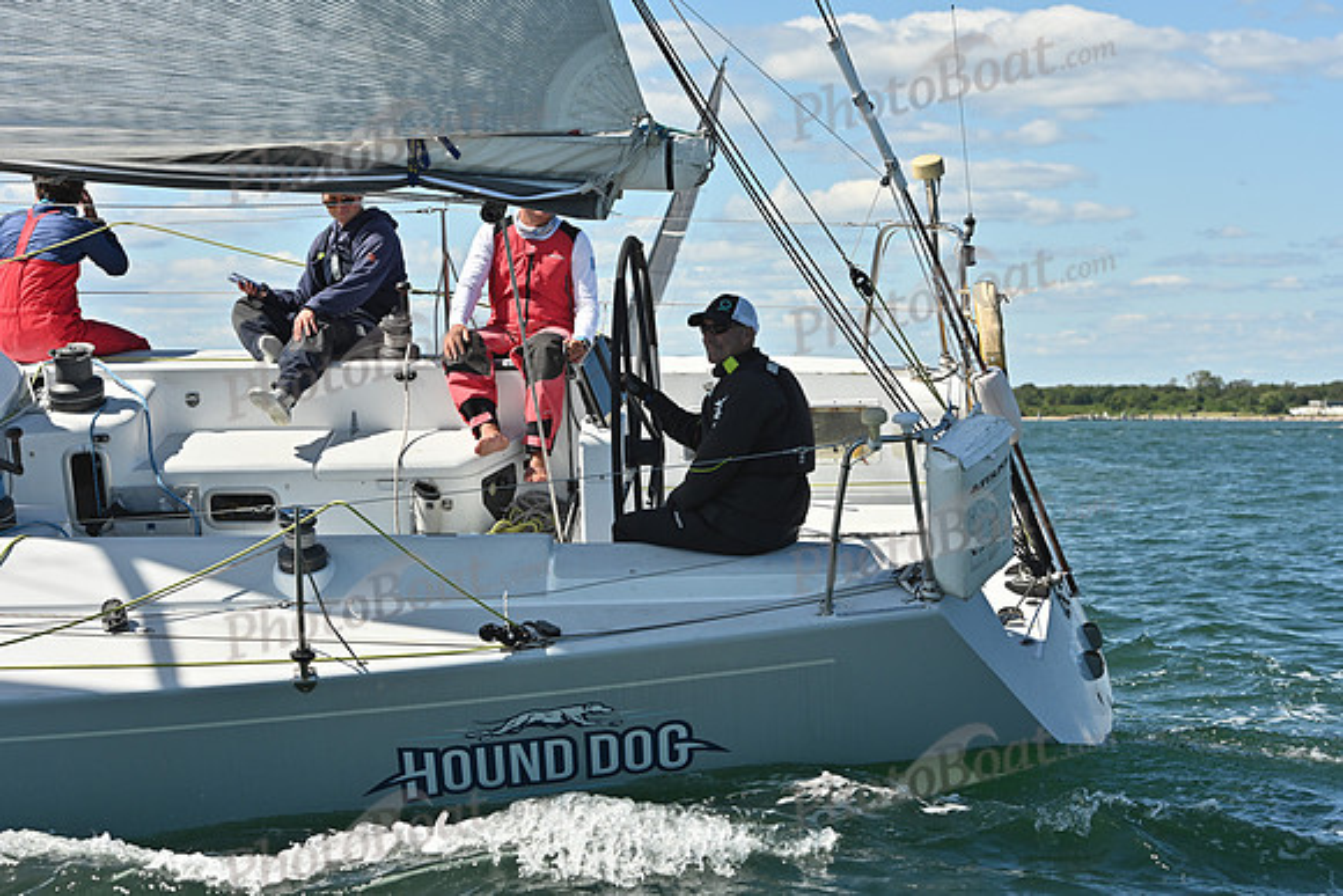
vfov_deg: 14.4
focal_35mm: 95
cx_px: 672
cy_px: 448
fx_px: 3545
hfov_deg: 21.5
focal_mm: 95
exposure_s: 1/1250
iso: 320
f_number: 7.1
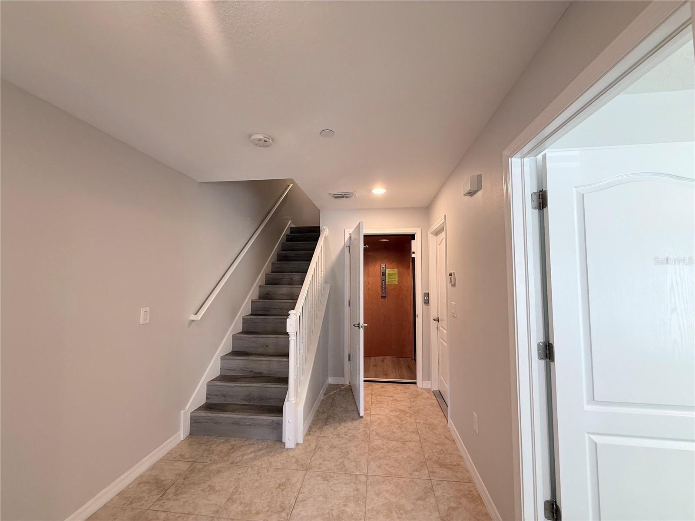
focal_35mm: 14
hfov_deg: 102.1
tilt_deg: +3.0
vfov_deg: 85.7
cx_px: 348
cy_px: 260
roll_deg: -0.4
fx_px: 281
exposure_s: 1/60
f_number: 2.2
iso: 200
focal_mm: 2.22
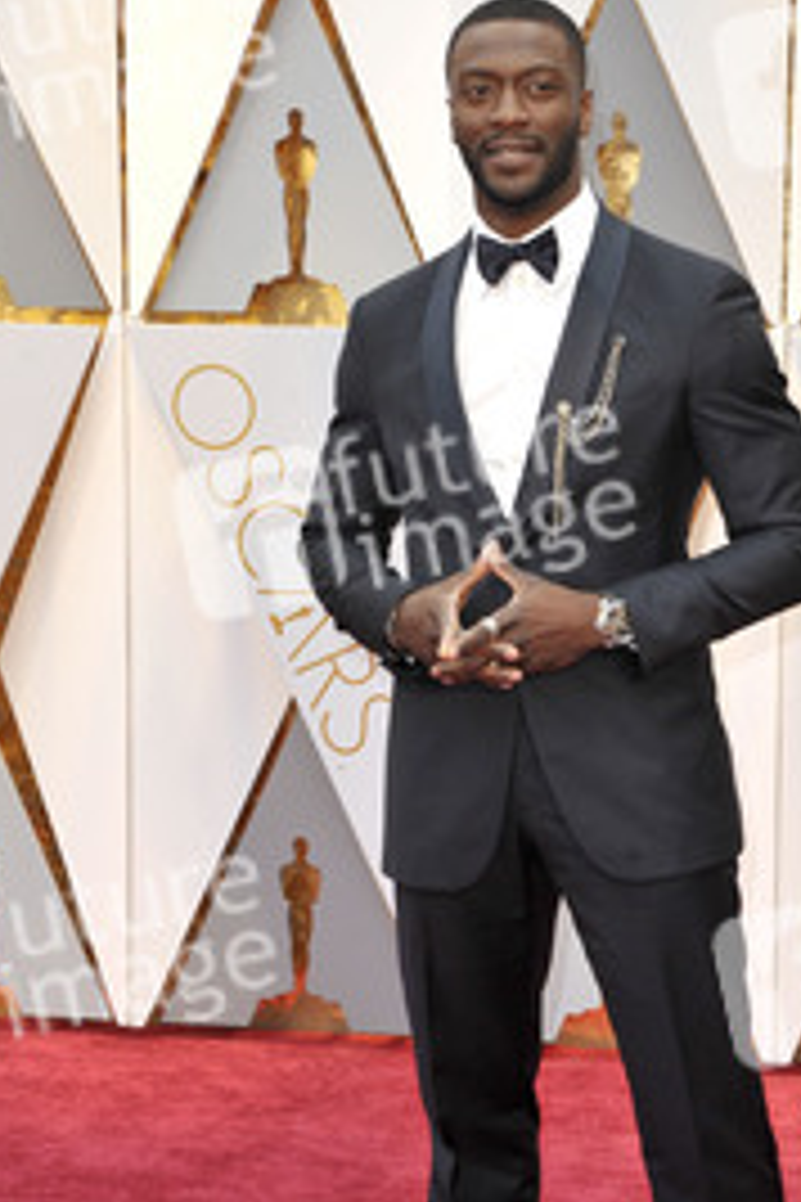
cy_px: 738
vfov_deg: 18.9
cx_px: 538
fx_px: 3604
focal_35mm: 108
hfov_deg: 12.7
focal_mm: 72
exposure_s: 1/250
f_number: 7.1
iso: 1000
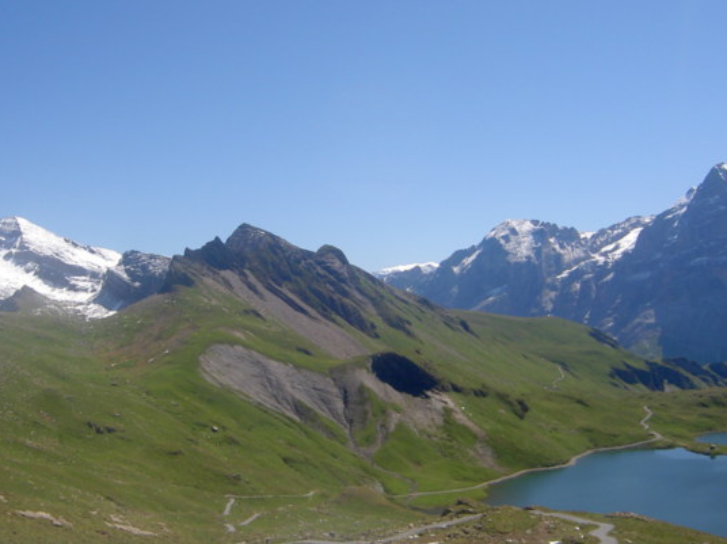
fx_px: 965
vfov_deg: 31.5
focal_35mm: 46
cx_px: 313
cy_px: 283
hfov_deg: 41.2
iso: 50
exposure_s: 1/400
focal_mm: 5.6
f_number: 4.7
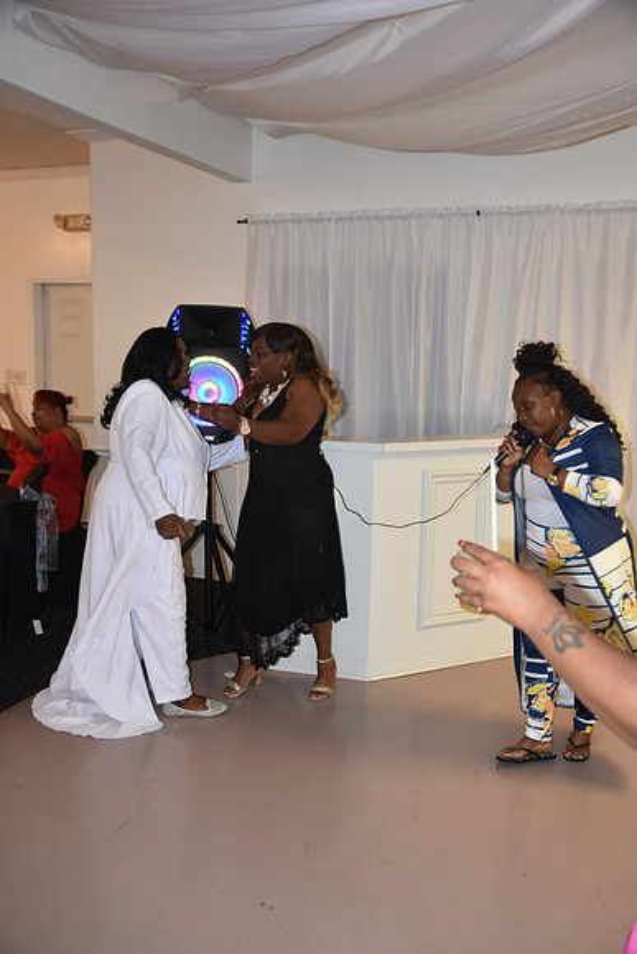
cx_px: 318
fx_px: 875
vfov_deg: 57.2
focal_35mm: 33
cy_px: 477
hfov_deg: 40.0
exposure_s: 1/60
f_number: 2.8
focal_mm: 22
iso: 1000
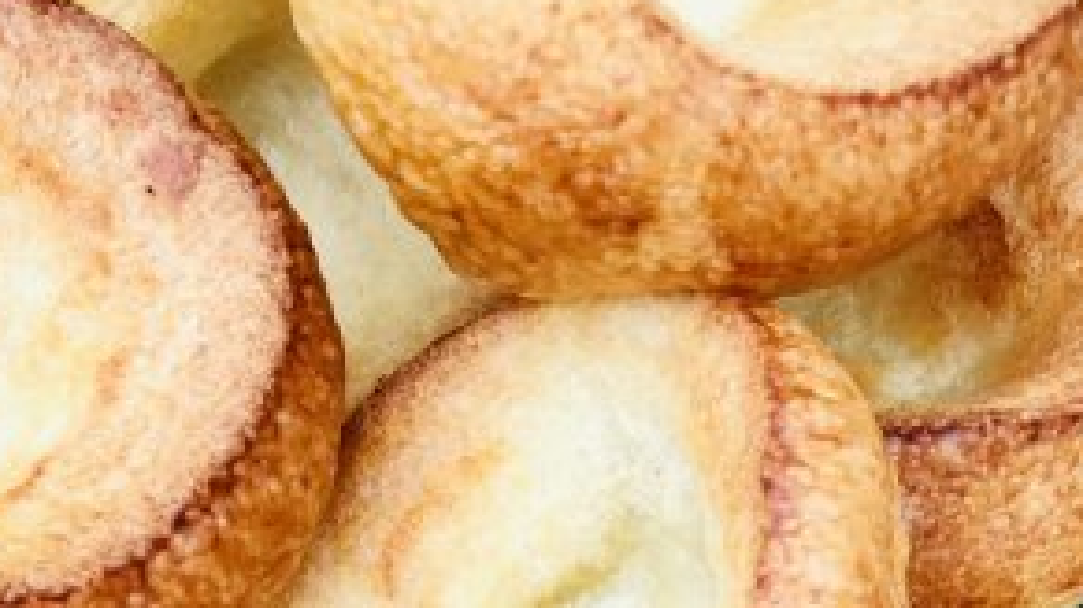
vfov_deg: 16.7
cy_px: 971
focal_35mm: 64
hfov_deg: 32.8
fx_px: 1837
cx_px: 443
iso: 25
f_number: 1.8
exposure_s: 1/50
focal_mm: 3.99
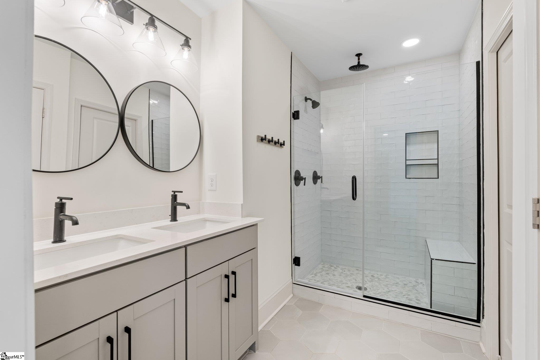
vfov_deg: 72.0
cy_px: 180
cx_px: 270
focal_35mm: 16
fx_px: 247
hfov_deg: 95.0
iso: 200
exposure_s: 1/4
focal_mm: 16.5
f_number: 8
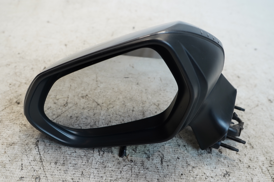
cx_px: 137
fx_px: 251
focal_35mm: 33
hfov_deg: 57.3
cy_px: 91
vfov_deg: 39.9
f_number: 4
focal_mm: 22
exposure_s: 1/60
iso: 200
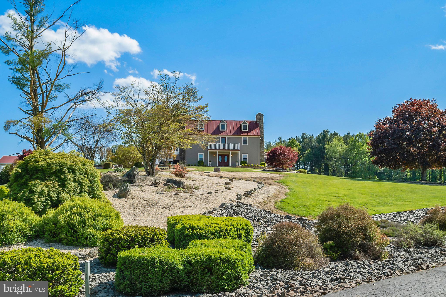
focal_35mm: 35
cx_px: 223
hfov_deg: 54.4
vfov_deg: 37.9
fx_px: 434
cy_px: 148
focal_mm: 35
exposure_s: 1/1600
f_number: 8
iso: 400
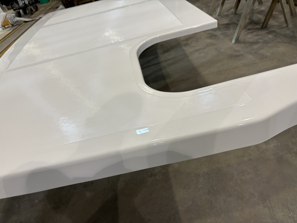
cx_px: 148
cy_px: 112
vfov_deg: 53.1
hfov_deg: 67.3
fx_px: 223
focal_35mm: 26
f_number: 1.6
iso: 100
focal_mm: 5.96
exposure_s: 1/60
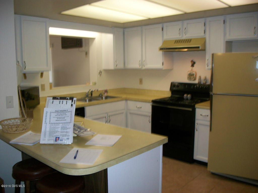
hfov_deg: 56.8
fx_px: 239
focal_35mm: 32
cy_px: 96
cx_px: 129
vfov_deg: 44.2
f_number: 2.9
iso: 80
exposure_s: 1/30
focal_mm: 5.7
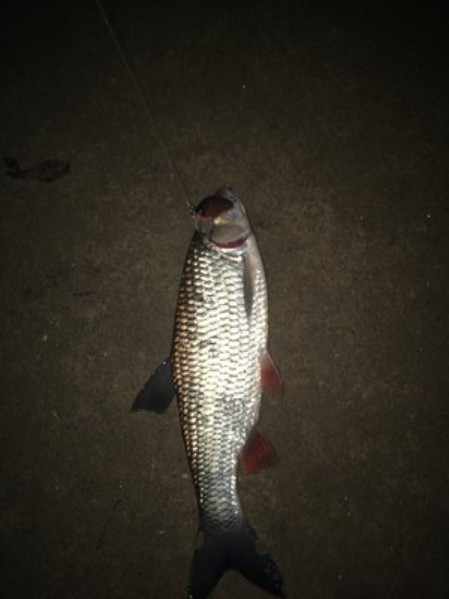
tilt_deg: -75.4
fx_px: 502
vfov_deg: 61.7
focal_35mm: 29
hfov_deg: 48.2
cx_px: 224
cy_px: 300
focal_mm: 4.15
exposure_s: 1/20
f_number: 2.2
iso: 25
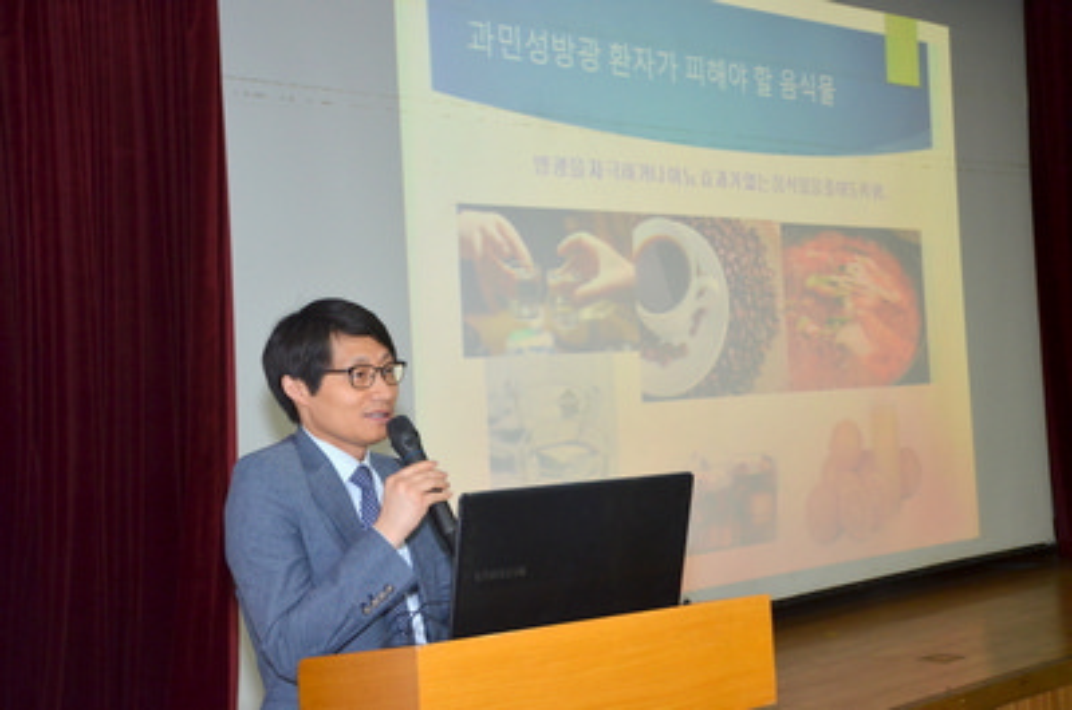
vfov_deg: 28.0
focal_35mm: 48
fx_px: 1426
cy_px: 355
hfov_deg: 41.2
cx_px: 536
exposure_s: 1/60
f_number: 4.5
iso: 800
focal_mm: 32
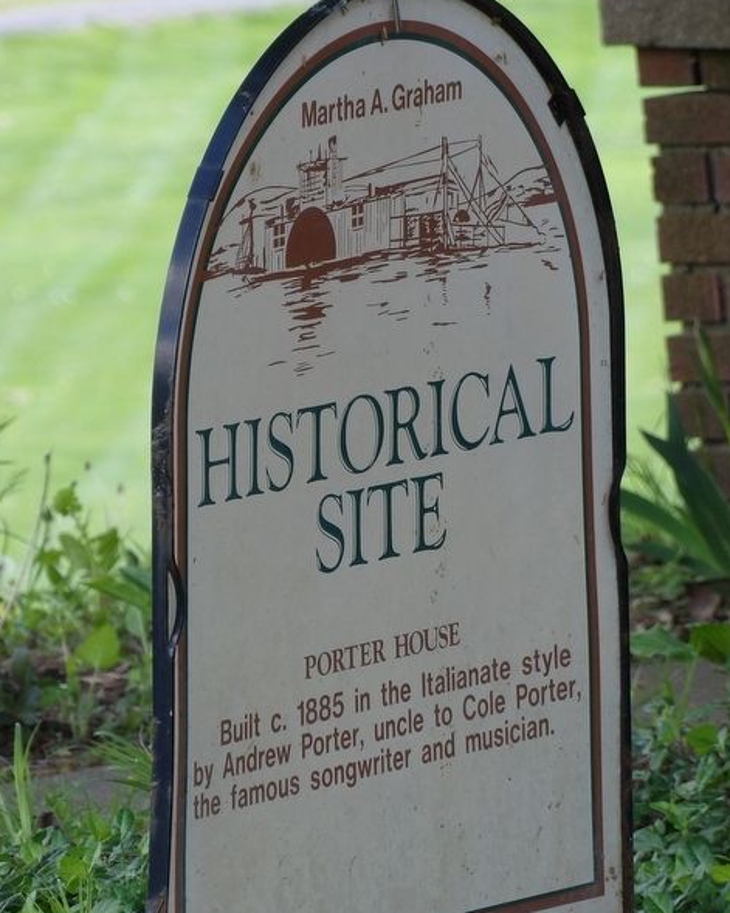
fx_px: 14641
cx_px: 434
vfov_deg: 3.6
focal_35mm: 542
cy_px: 505
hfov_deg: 2.9
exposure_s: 1/100
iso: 111
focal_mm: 73.3
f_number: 4.2
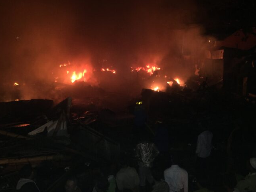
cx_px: 128
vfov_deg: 46.8
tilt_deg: -11.9
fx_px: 222
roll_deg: +0.7
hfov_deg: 60.0
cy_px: 96
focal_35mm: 30
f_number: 2.2
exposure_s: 1/17
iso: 250
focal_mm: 4.15
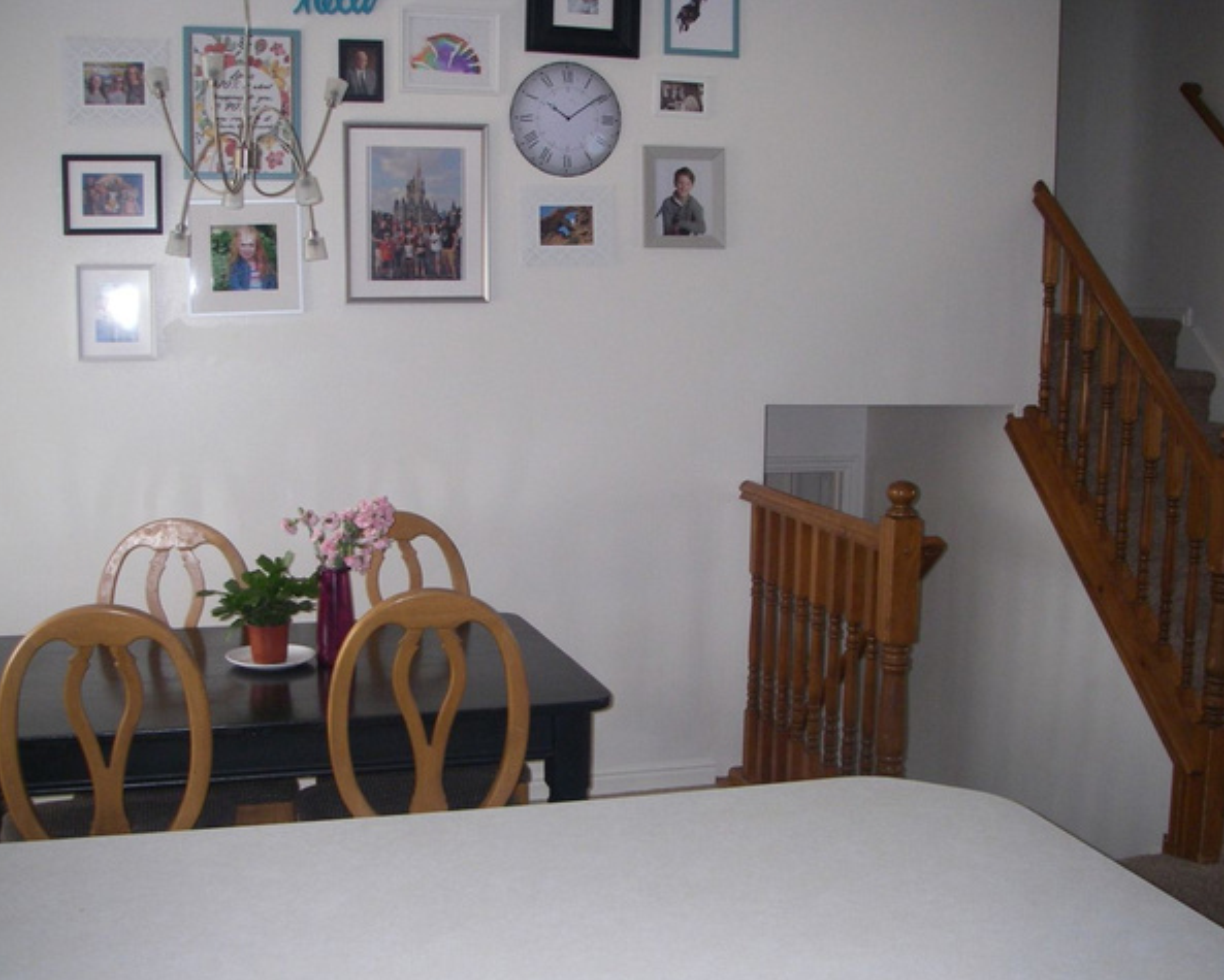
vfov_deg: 37.4
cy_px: 493
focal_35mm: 40
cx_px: 644
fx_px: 1450
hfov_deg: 45.8
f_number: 3.3
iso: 160
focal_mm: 6.3
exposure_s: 1/40
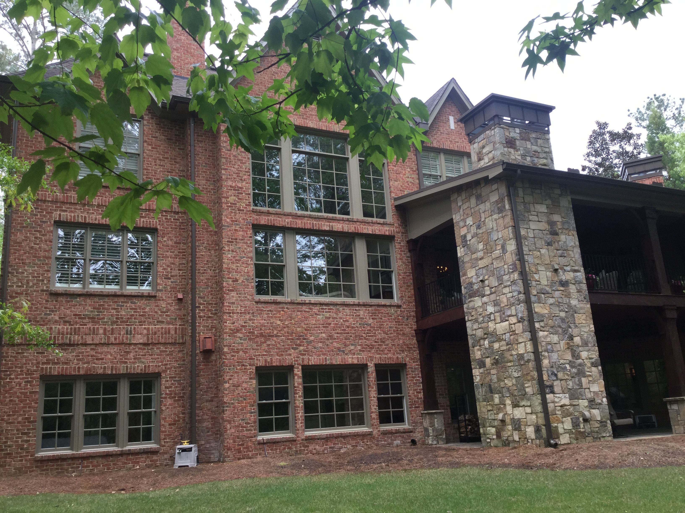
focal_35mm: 31
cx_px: 342
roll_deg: +1.6
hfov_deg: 58.4
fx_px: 613
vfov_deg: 45.4
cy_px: 256
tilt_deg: +13.8
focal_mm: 3.3
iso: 32
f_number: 2.4
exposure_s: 1/120
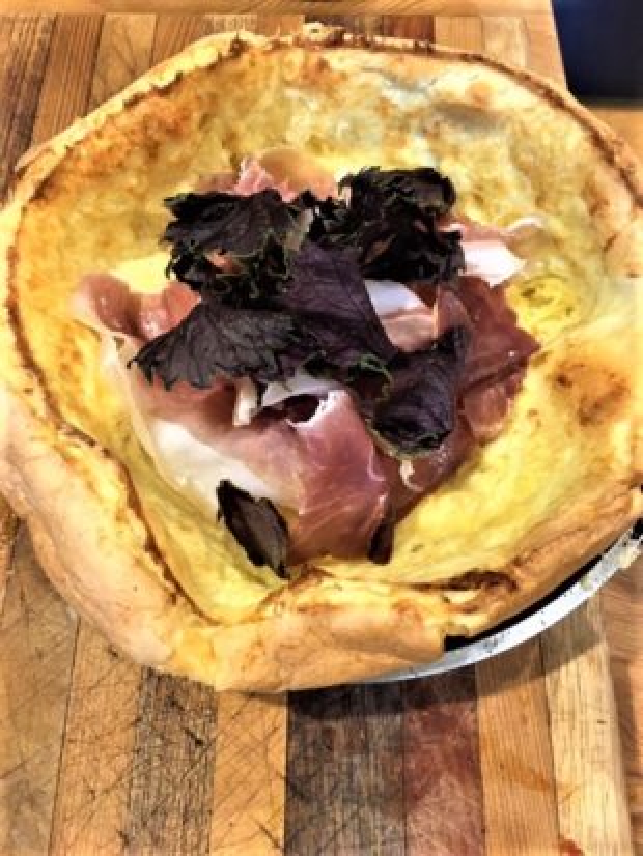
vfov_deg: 61.6
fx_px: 718
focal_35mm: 29
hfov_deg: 48.3
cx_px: 322
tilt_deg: -68.5
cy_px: 428
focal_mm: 4.15
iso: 200
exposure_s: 1/20
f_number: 2.2
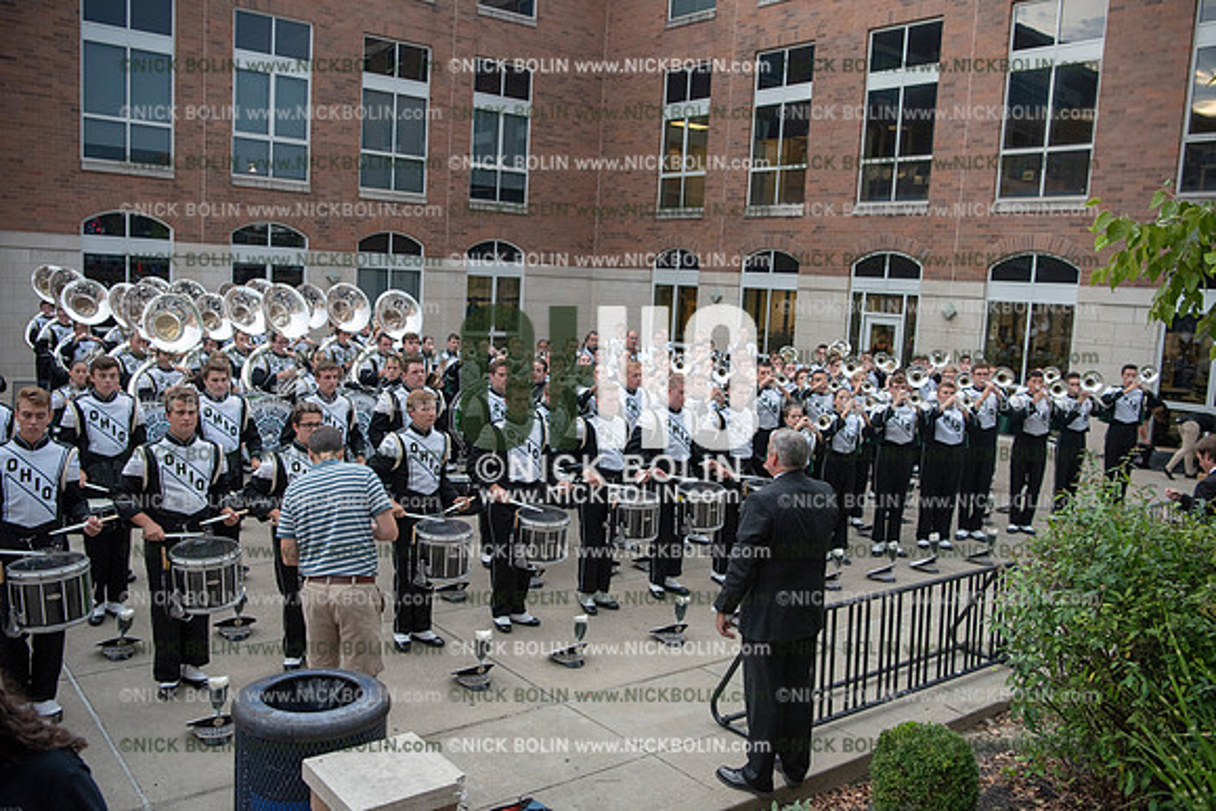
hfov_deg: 60.3
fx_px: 1047
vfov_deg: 42.3
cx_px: 608
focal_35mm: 31
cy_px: 406
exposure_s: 1/800
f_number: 3.5
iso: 1600
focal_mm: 31
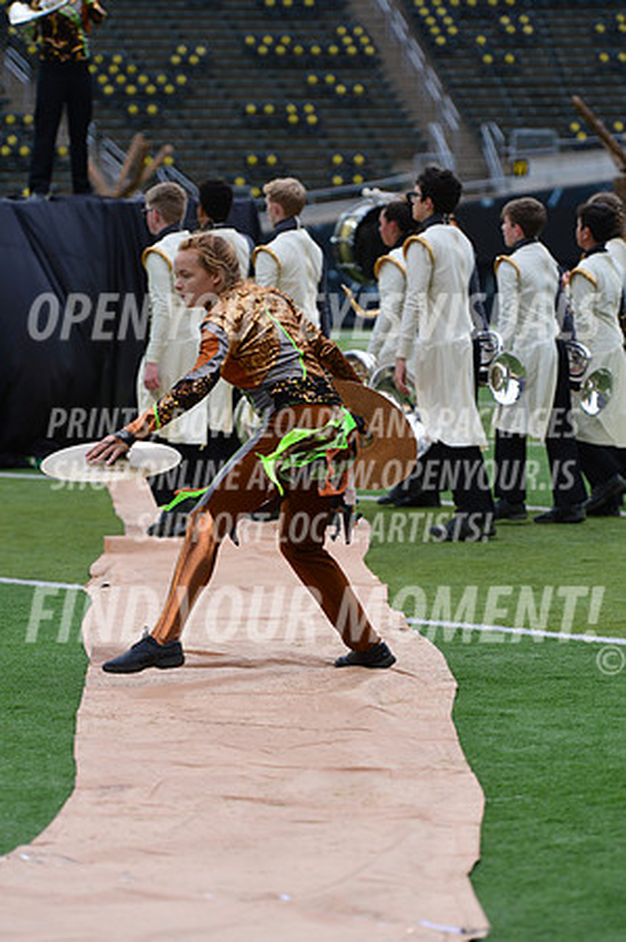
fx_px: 4052
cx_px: 313
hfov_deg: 8.8
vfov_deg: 13.3
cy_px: 471
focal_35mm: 155
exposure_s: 1/1000
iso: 640
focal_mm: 155
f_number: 4.5
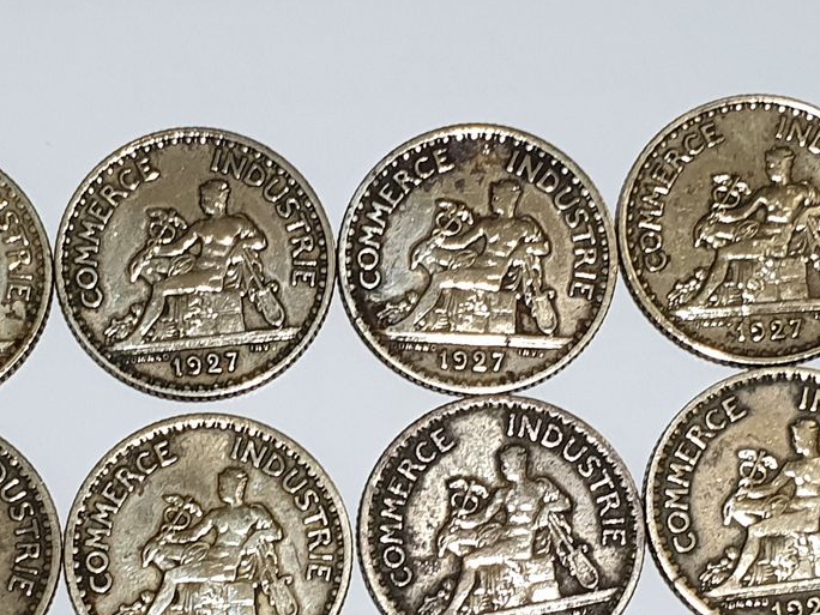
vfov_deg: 37.2
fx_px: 900
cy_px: 427
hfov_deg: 48.6
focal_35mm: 38
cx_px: 320
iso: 320
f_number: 2.4
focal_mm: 4.3
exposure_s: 1/50
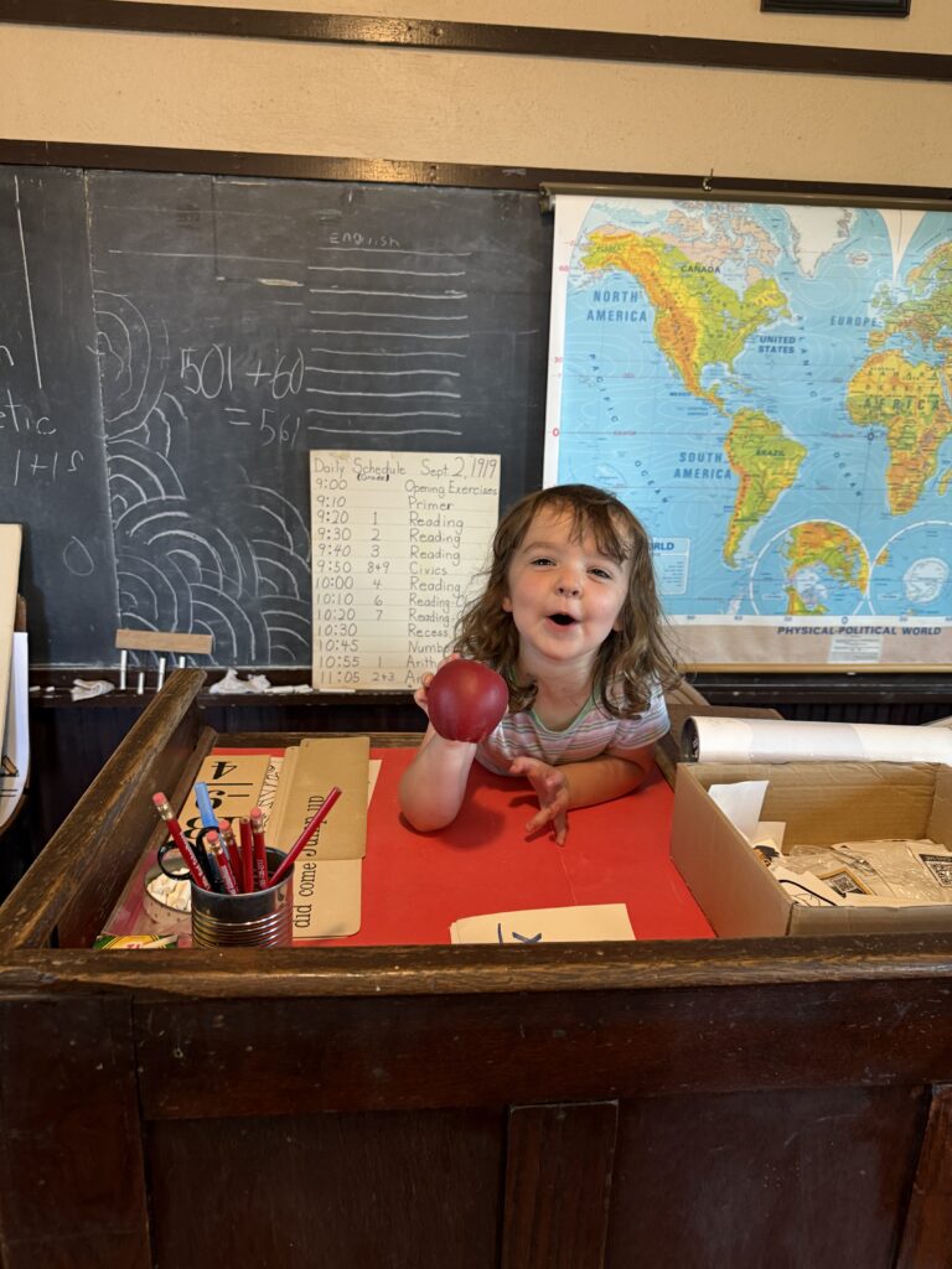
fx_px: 880
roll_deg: -1.2
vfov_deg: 71.6
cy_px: 634
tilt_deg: -18.2
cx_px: 476
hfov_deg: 56.8
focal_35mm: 24
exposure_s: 1/60
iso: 320
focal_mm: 6.76
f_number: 1.78
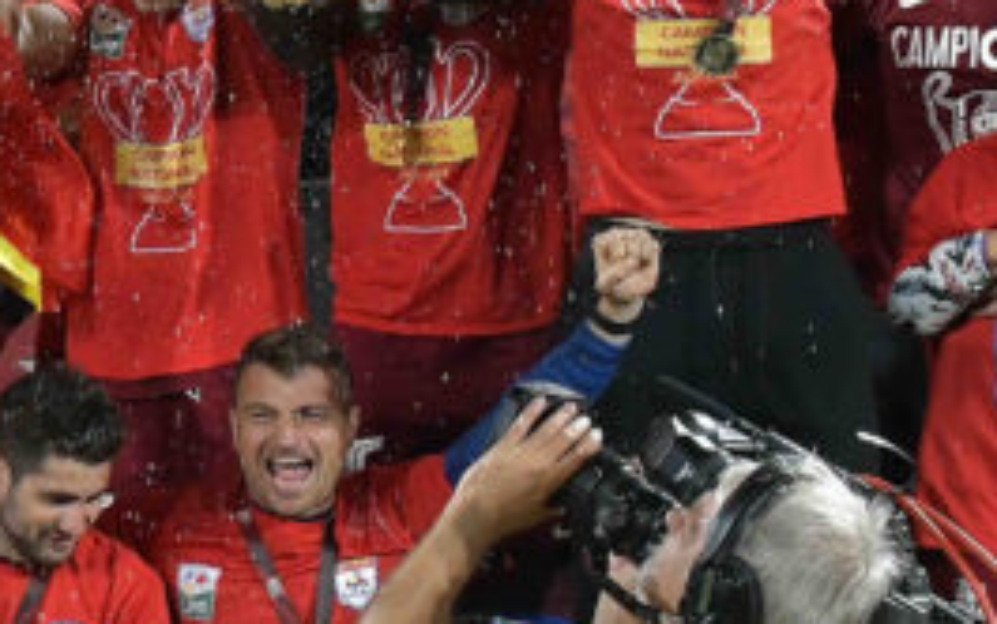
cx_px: -719
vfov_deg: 7.6
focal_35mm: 172
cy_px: 291
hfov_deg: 11.4
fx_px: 4676
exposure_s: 1/500
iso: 2500
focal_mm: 32
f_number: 5.6
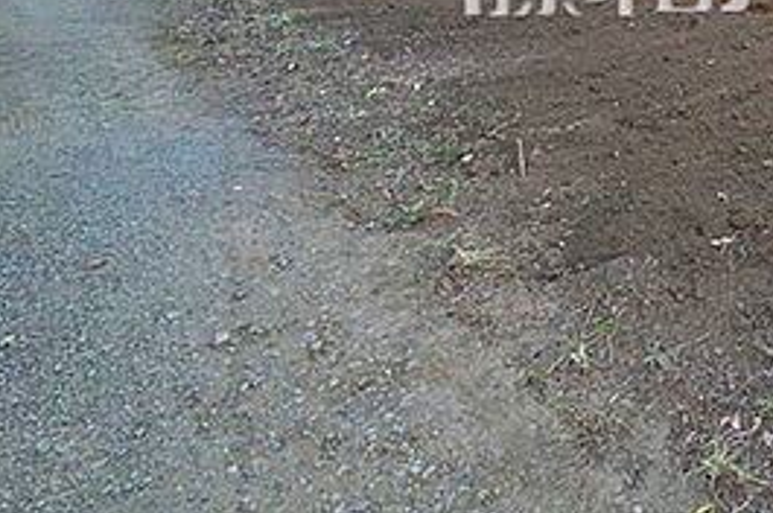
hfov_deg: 47.7
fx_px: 708
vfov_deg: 34.9
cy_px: -38
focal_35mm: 33
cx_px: 770
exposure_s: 1/302
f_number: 2.2
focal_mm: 1.83
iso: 49
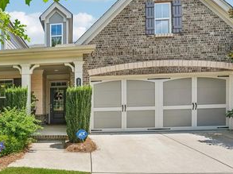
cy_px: 62
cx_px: 49
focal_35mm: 23
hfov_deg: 67.5
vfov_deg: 57.8
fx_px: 155
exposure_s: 1/400
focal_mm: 14
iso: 200
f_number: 8
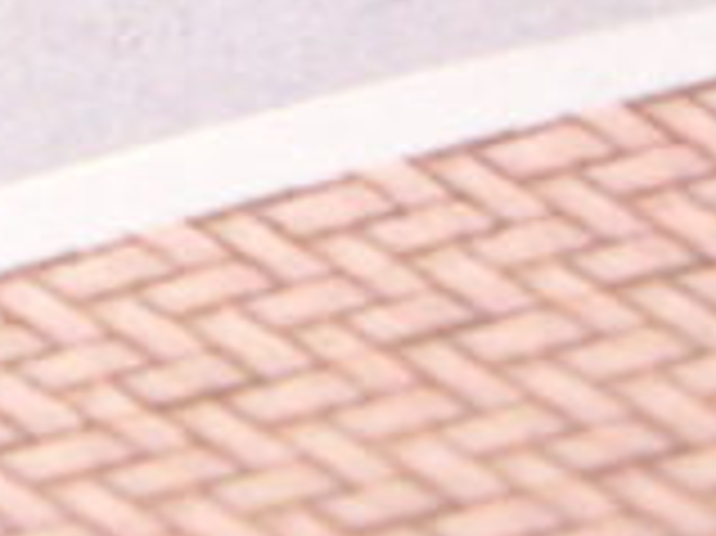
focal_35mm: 677
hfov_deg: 2.9
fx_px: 13993
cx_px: -1509
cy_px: -1153
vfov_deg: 2.2
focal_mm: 17.4
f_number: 5.4
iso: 100
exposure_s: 1/2.4
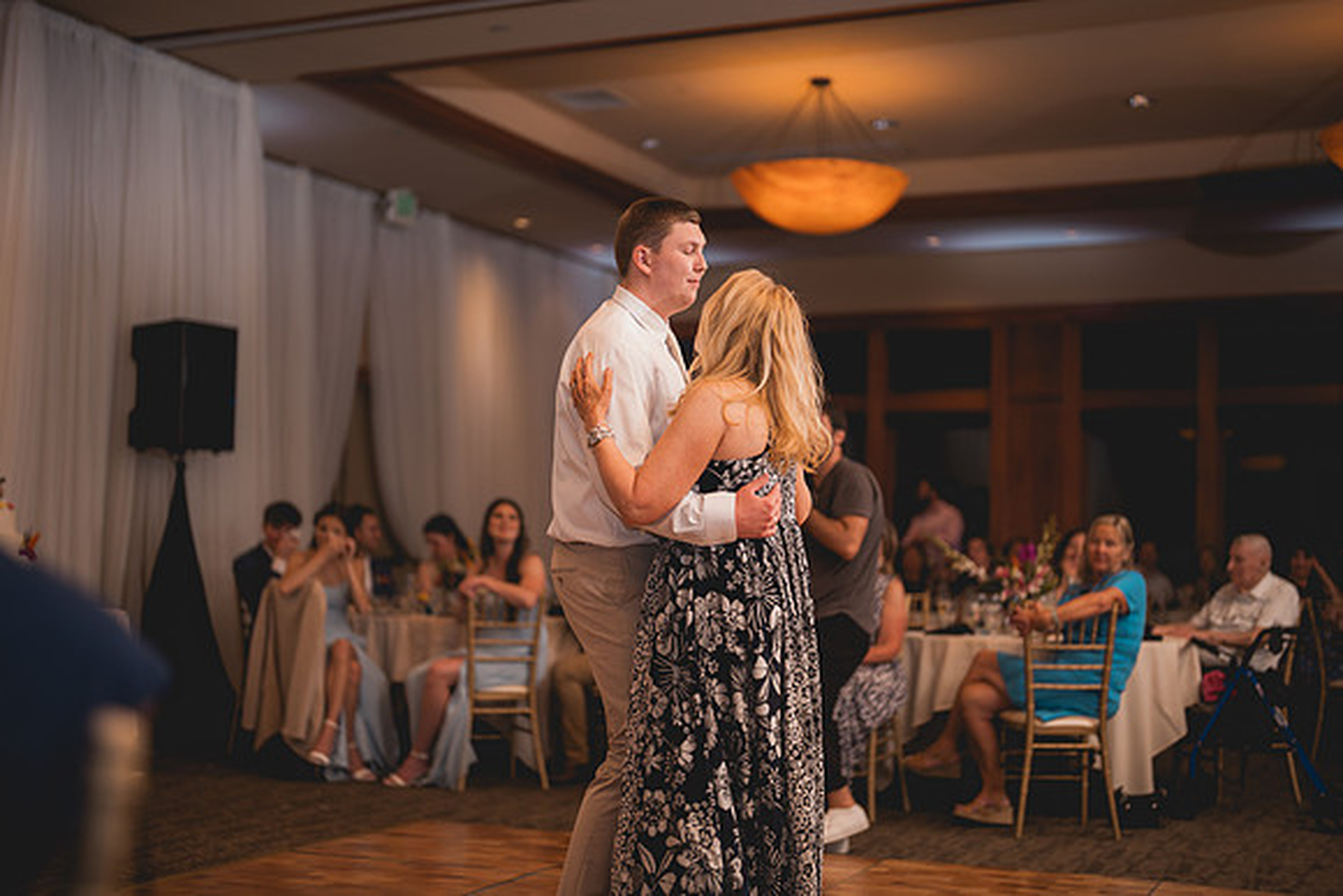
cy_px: 448
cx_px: 672
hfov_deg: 39.6
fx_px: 1866
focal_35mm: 50
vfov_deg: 27.0
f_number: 1.2
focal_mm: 50
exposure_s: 1/250
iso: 125
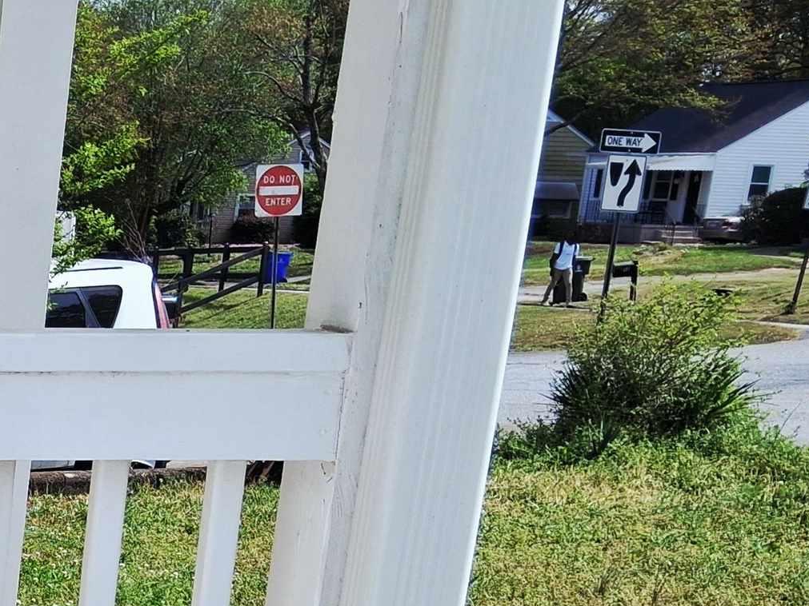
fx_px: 1846
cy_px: 767
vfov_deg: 17.6
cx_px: -398
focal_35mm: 79
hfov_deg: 21.0
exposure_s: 1/588
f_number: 1.8
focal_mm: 3.98
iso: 25
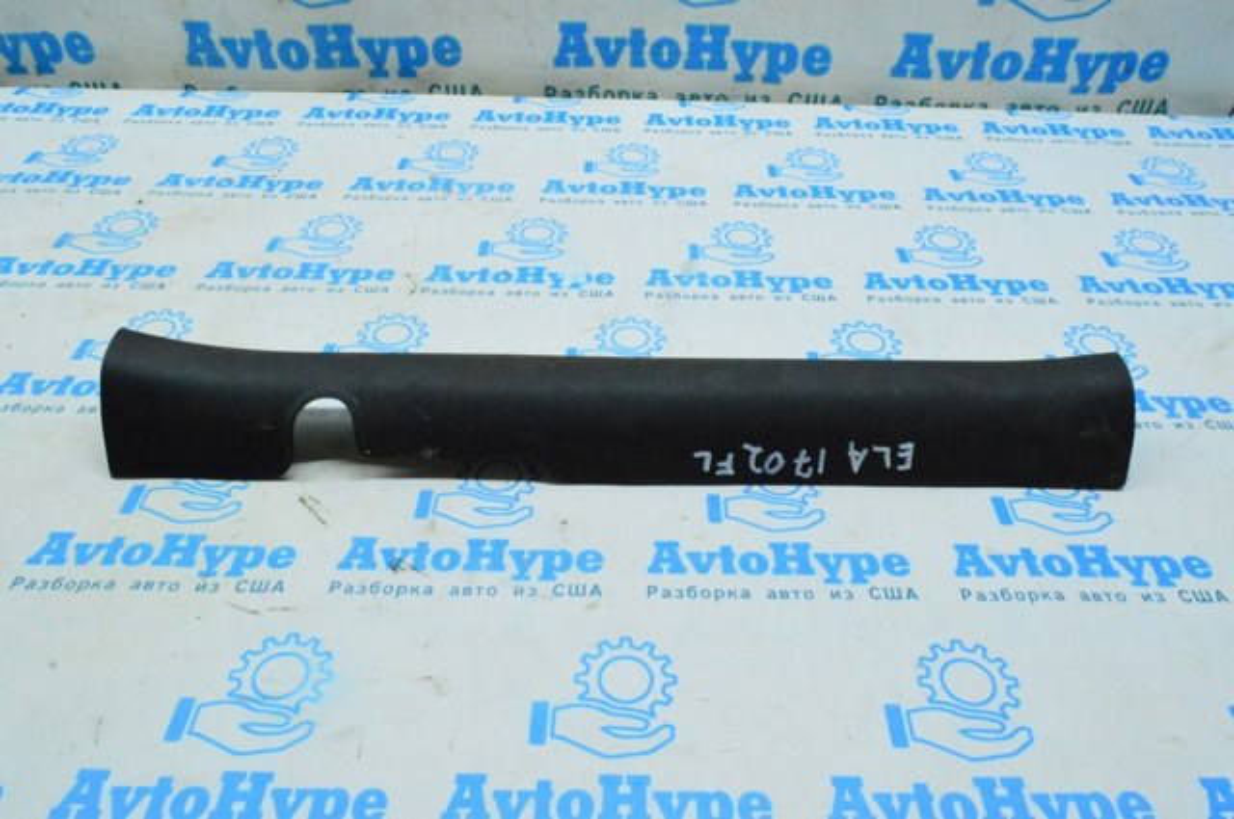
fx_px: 924
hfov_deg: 67.4
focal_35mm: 27
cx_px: 617
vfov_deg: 47.8
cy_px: 410
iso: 6400
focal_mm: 18
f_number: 22
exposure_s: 1/40
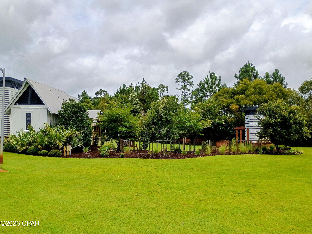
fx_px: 261
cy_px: 117
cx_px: 156
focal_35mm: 29
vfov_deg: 48.2
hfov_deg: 61.7
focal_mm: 4.27
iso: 100
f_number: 1.8
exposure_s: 1/1634
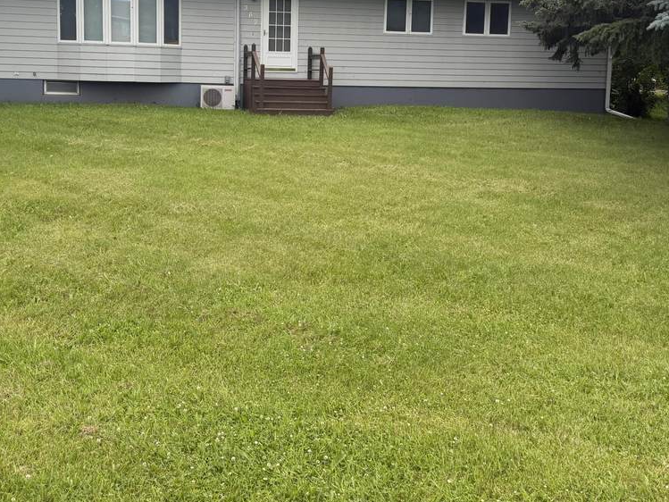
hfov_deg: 45.7
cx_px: 312
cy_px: 136
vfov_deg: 34.5
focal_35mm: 41
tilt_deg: -4.6
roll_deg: -0.7
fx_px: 793
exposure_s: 1/1192
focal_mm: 6.76
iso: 100
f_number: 1.78
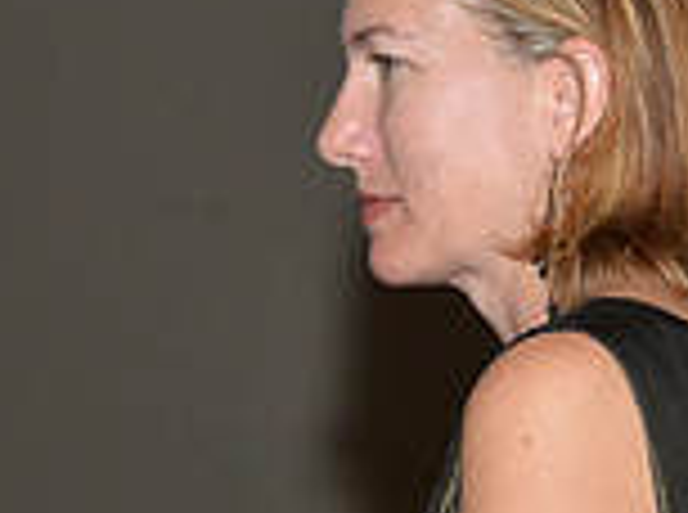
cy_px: 484
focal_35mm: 256
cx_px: 310
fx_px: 5076
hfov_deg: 7.8
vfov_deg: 5.8
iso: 2000
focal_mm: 70
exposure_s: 1/60
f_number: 4.5
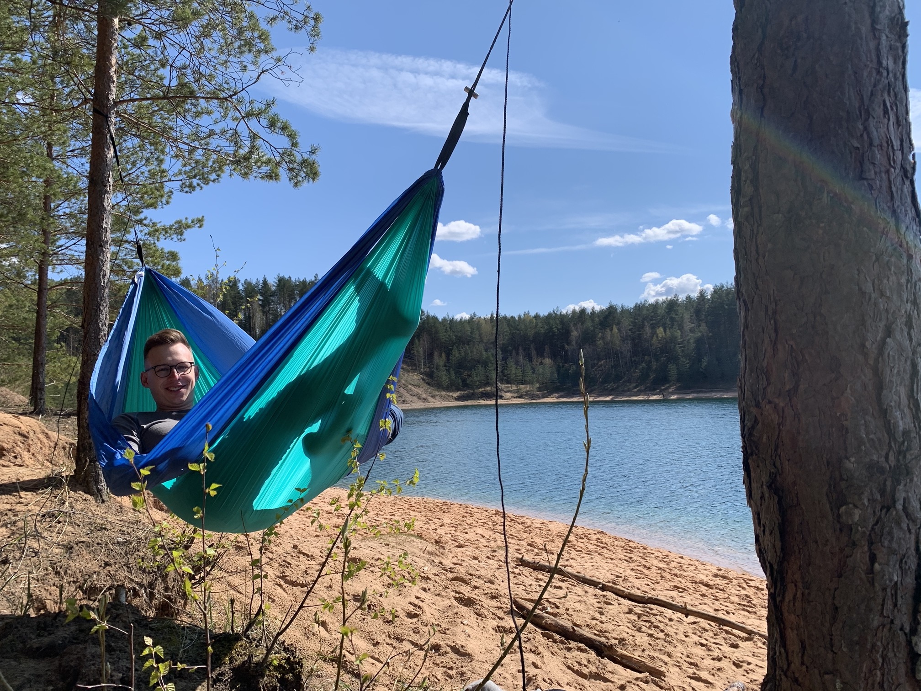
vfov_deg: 53.1
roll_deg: +2.3
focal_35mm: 26
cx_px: 460
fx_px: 692
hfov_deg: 67.3
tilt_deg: +6.4
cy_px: 346
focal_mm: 4.25
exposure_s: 1/2257
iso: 25
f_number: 1.8
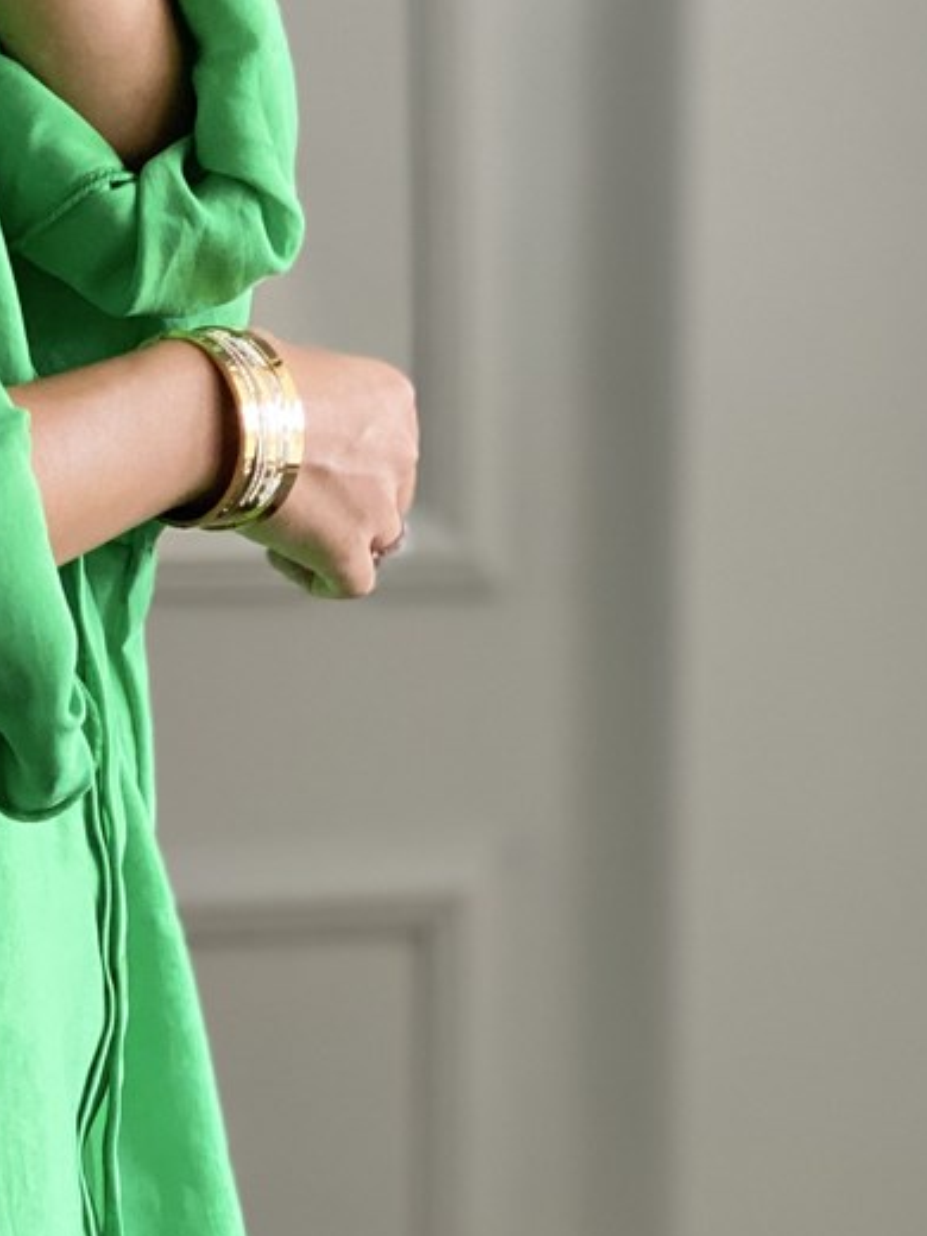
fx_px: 5713
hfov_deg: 9.2
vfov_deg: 12.3
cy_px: 680
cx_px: -88
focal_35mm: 160
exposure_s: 1/122
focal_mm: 6
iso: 125
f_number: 2
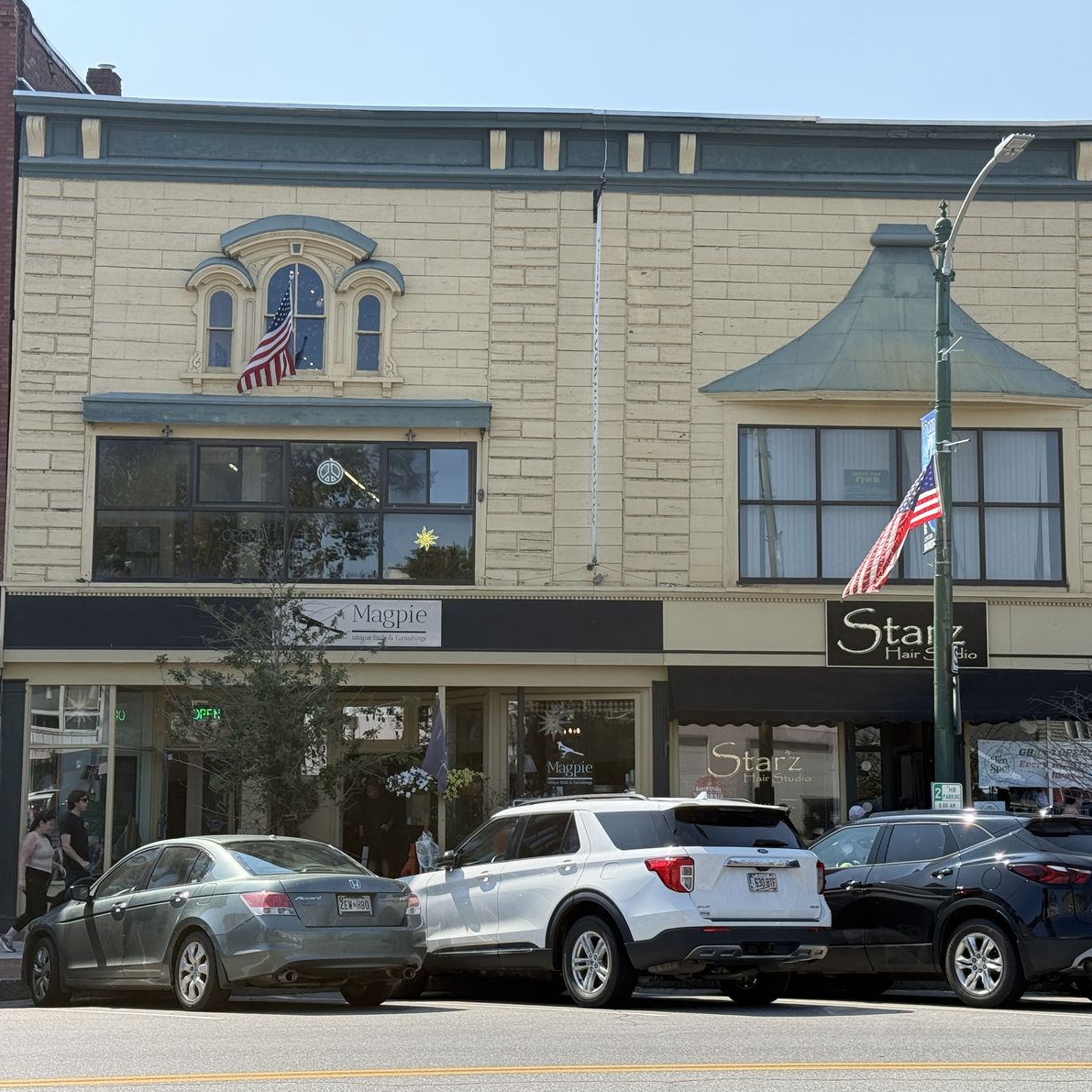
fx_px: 2034
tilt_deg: +7.5
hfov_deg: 30.0
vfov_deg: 30.0
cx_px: 539
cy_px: 549
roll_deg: +0.0
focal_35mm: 57
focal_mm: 6.76
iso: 100
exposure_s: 1/2667
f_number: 1.78
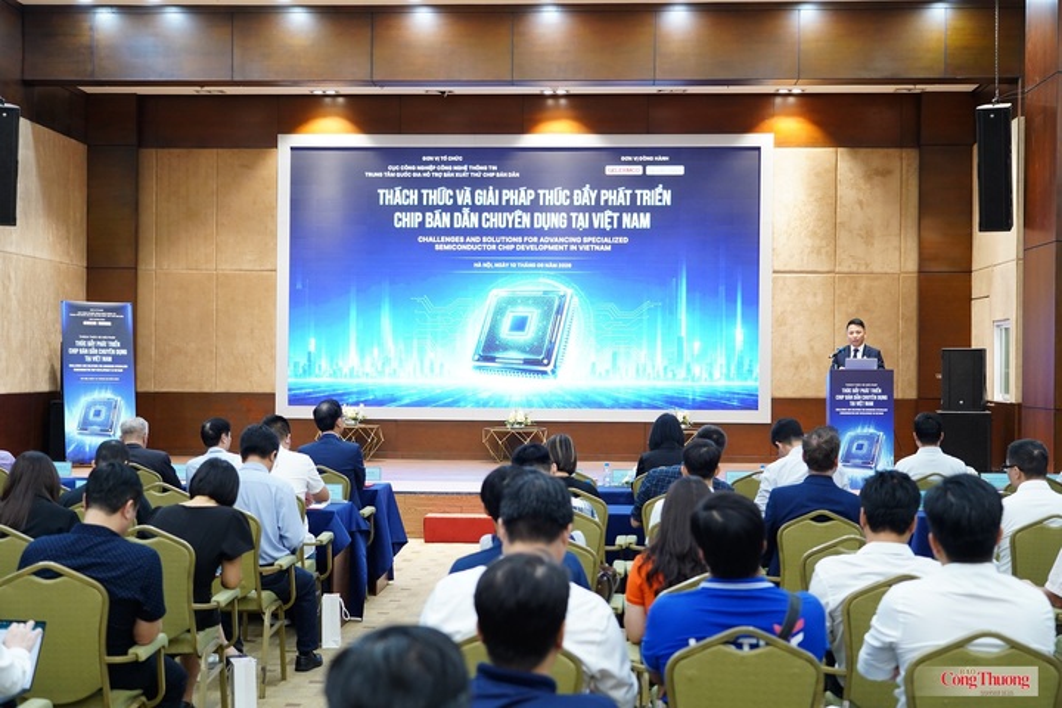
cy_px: 354
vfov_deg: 27.5
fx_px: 1445
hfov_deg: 40.3
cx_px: 531
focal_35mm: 49
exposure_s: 1/100
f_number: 4
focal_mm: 49
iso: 2000
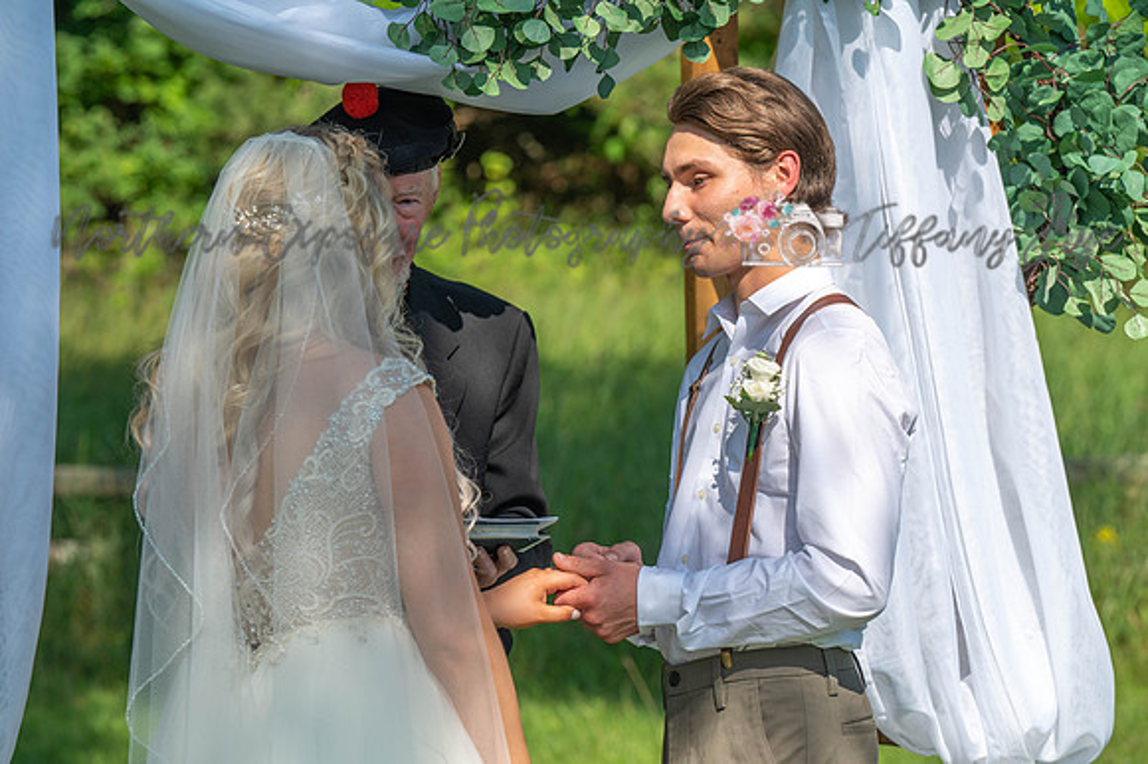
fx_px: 4940
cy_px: 382
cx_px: 574
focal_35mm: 155
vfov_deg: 8.8
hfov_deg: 13.3
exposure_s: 1/640
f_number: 6.3
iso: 100
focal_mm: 155
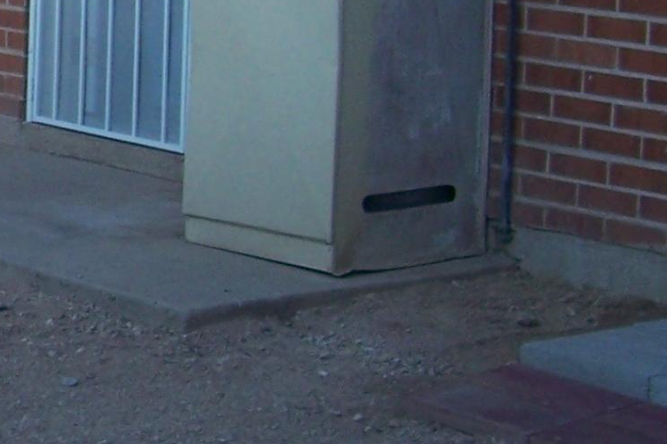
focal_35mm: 142
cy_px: 27
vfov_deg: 9.6
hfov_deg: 13.6
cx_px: -344
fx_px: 2630
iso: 80
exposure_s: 1/200
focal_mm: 5.6
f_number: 2.7
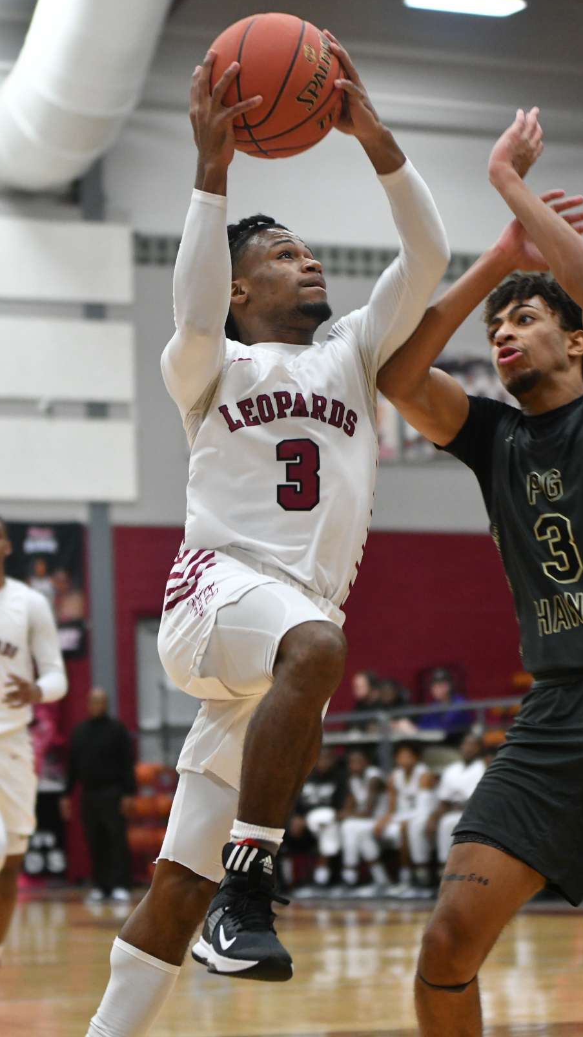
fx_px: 3050
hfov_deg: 10.9
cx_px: 297
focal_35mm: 111
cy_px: 517
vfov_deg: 19.3
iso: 3200
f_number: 2.8
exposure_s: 1/800
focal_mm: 70
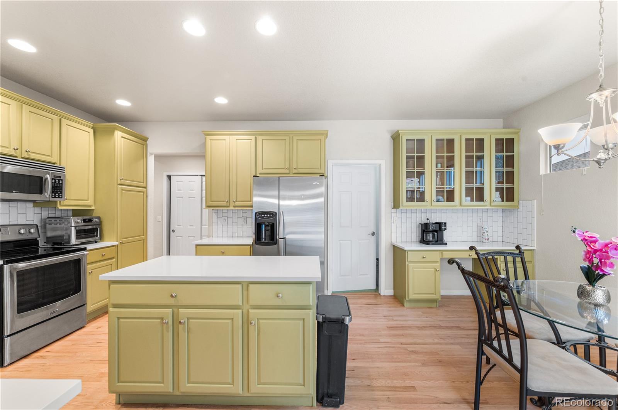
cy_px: 205
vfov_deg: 81.1
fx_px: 240
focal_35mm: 14
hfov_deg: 104.3
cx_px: 309
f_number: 8
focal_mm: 14
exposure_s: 1/2
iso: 800
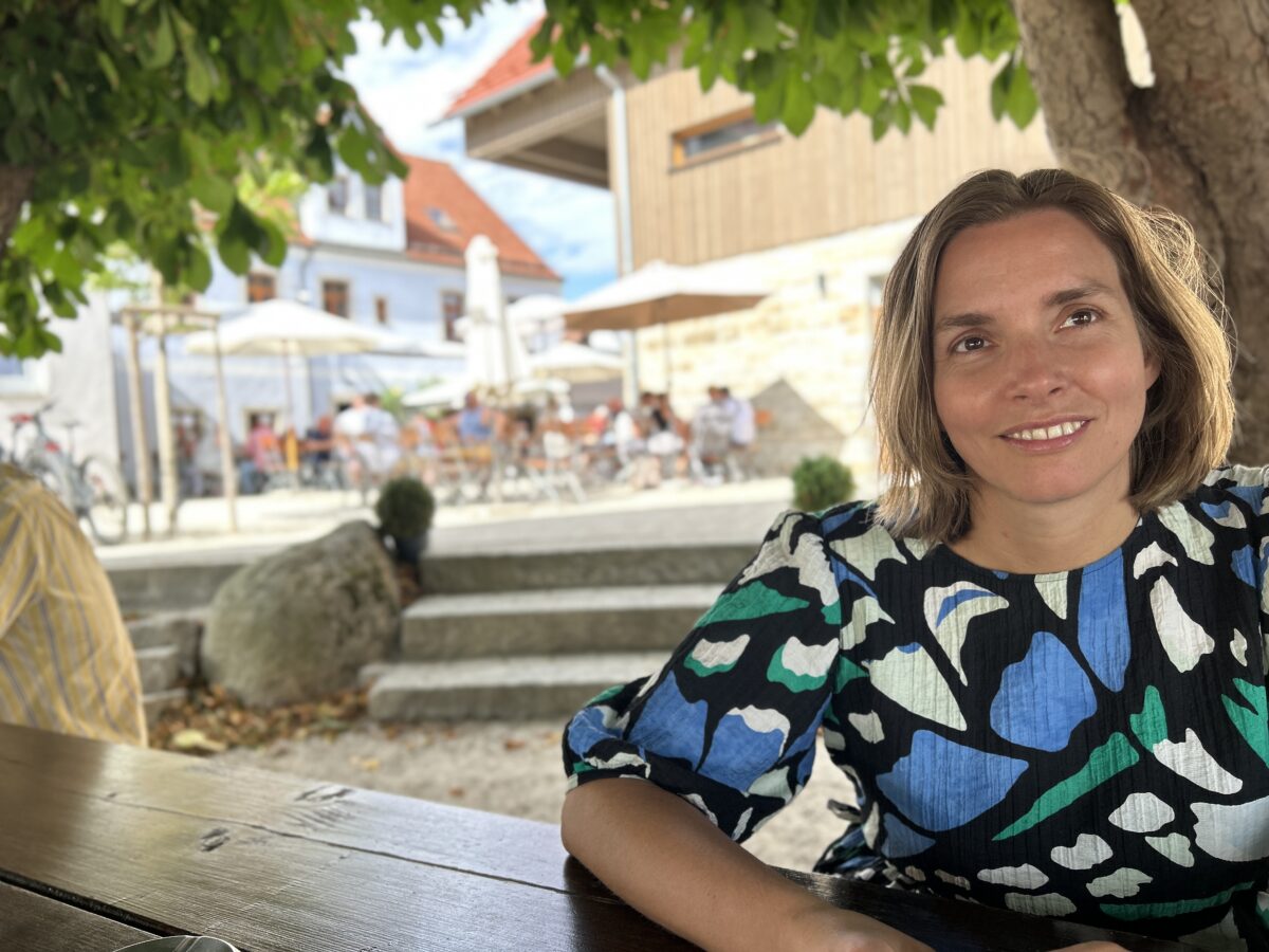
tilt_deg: -1.8
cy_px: 476
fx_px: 953
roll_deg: +3.5
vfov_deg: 53.1
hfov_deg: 67.3
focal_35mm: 26
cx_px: 634
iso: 50
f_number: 1.5
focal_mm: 5.7
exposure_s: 1/516
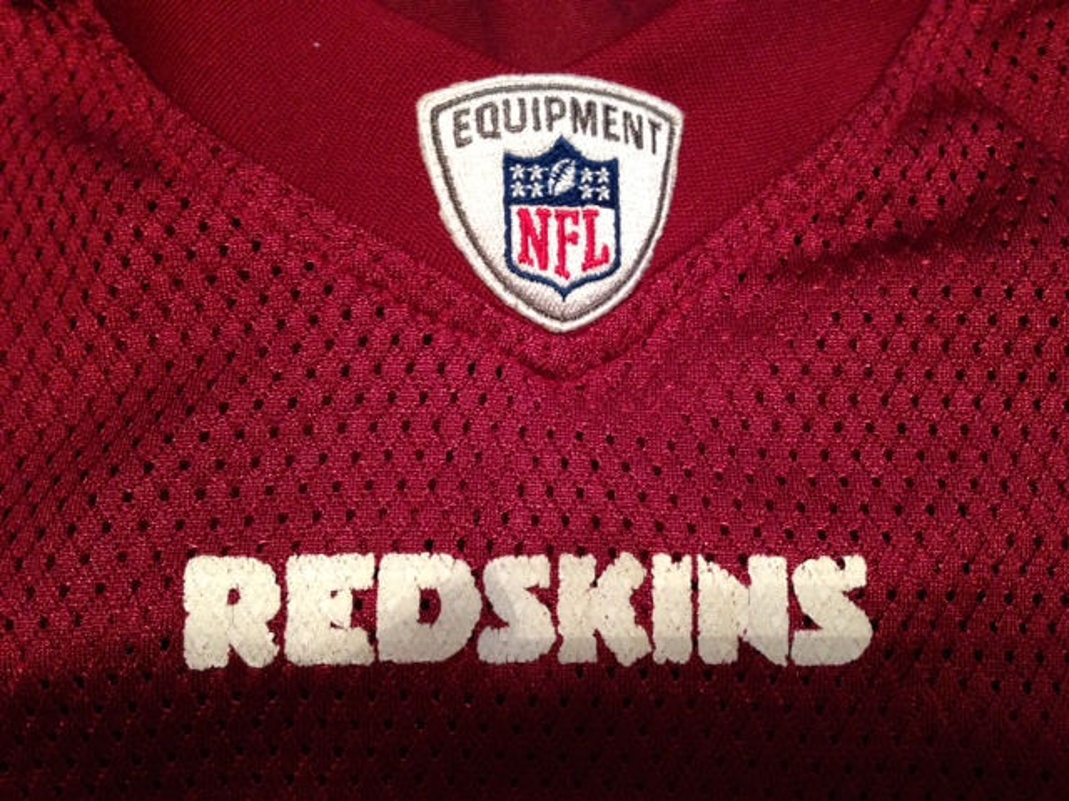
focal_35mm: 33
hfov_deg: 55.4
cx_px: 534
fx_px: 1019
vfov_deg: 42.9
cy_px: 400
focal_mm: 4.13
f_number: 2.4
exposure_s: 1/17
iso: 400
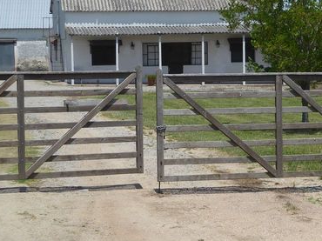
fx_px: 985
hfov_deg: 18.5
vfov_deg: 13.9
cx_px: 184
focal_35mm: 106
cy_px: 120
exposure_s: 1/800
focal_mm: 8.4
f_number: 4
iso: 80
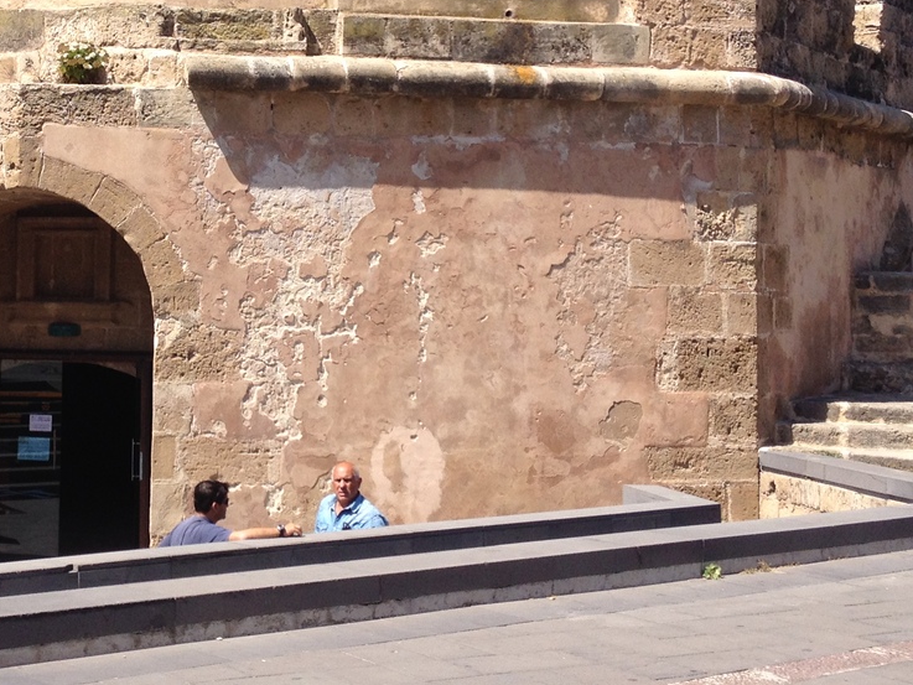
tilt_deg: +1.5
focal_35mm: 76
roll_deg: -0.6
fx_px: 2005
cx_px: 181
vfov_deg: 19.2
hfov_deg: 25.2
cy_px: 160
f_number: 2.4
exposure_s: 1/1493
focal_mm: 4.28
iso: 50
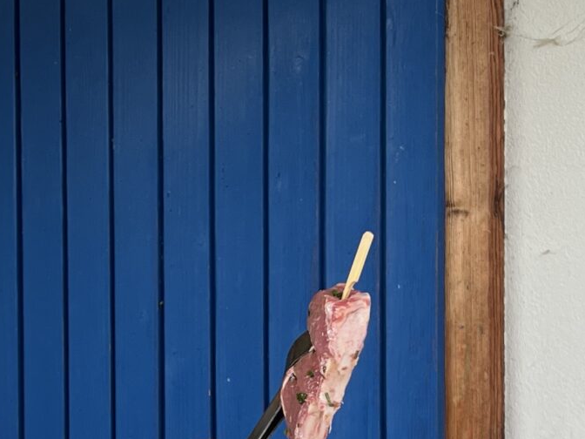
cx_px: 198
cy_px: 469
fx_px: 1673
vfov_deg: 14.6
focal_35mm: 99
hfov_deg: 19.8
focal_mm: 5.7
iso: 50
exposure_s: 1/769
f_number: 1.5
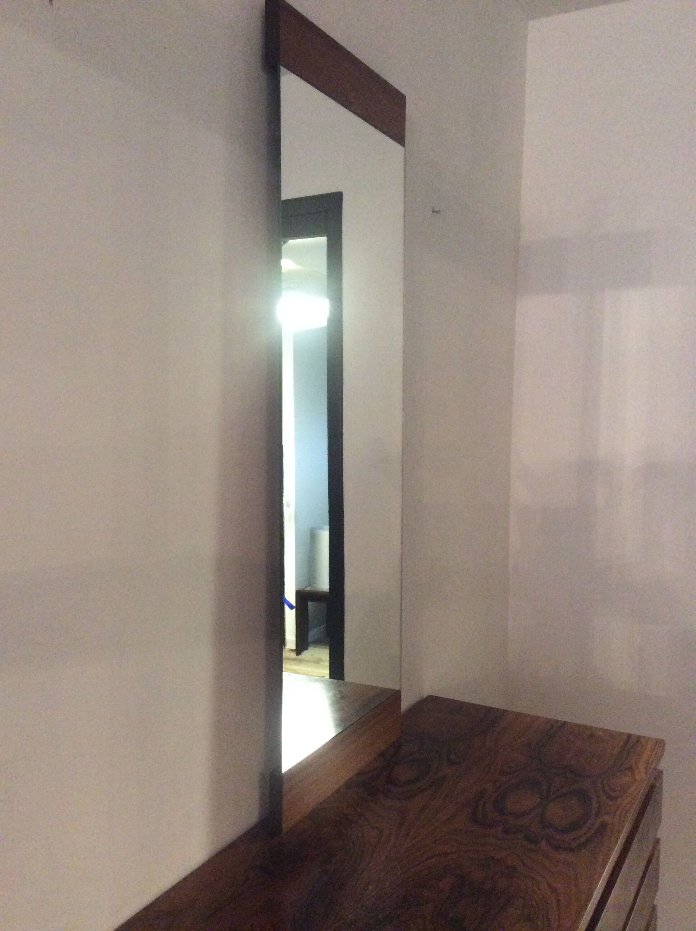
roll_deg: -0.7
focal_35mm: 32
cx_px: 348
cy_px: 466
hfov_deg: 44.1
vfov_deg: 56.9
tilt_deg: -3.6
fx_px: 860
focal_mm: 3.3
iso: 320
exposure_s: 1/25
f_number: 2.4
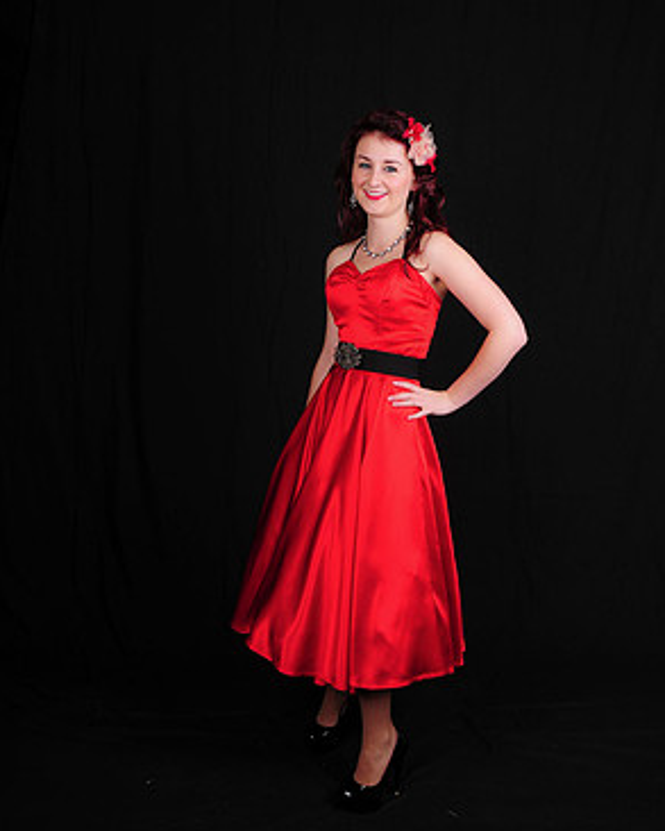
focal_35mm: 38
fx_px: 934
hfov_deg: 39.2
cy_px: 456
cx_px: 335
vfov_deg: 47.9
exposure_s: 1/125
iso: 200
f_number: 8
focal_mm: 22
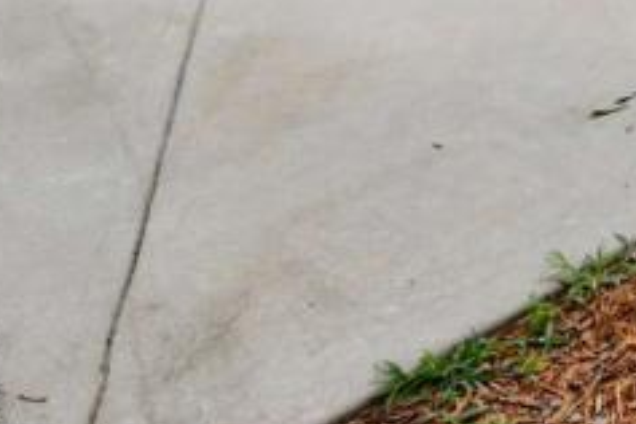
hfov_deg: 18.7
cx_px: 1226
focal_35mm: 76
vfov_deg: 14.3
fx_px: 1343
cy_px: -478
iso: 280
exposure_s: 1/250
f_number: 5.6
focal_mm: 10
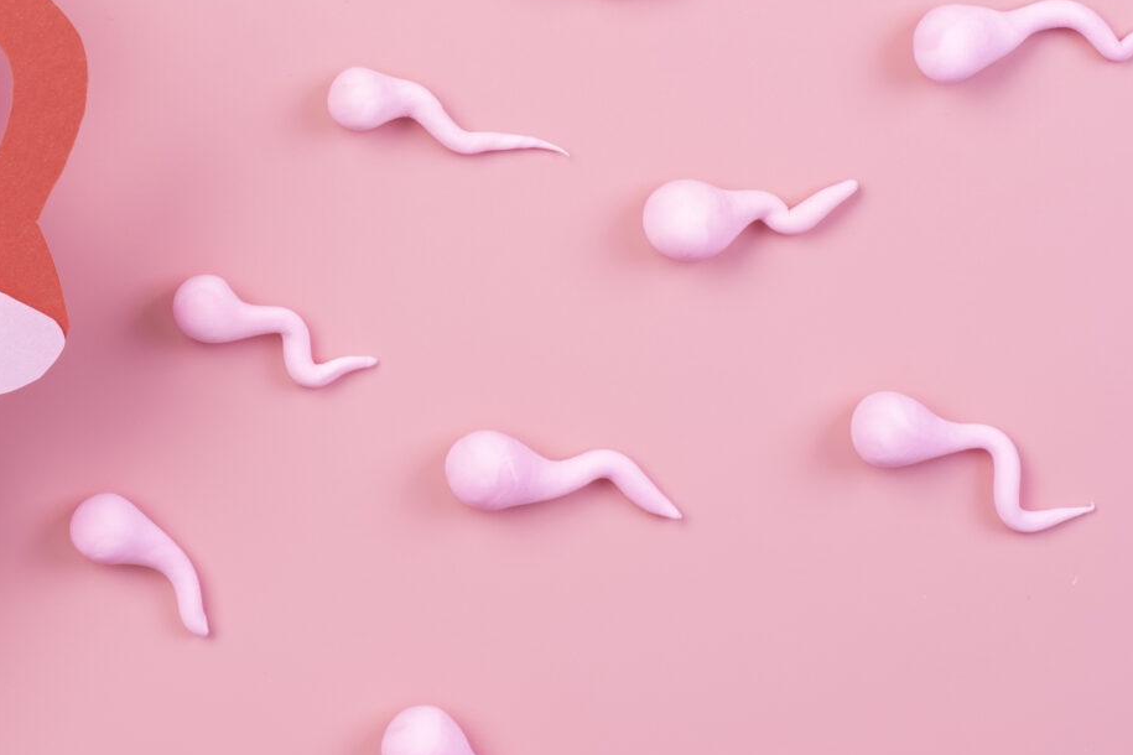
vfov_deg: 9.7
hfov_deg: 14.3
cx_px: -163
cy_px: -23
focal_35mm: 140
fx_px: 4406
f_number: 5.6
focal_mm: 50
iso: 250
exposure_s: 1/100
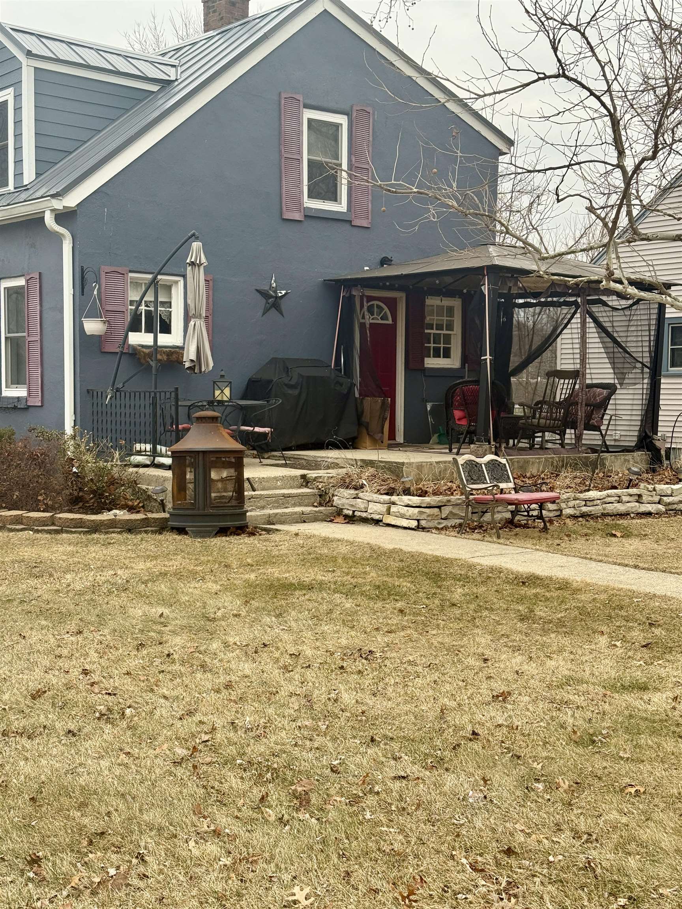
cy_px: 454
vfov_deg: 39.7
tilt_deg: -2.1
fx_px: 1261
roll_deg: -0.6
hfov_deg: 30.3
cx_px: 341
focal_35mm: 48
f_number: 1.78
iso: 64
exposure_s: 1/669
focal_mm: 6.76
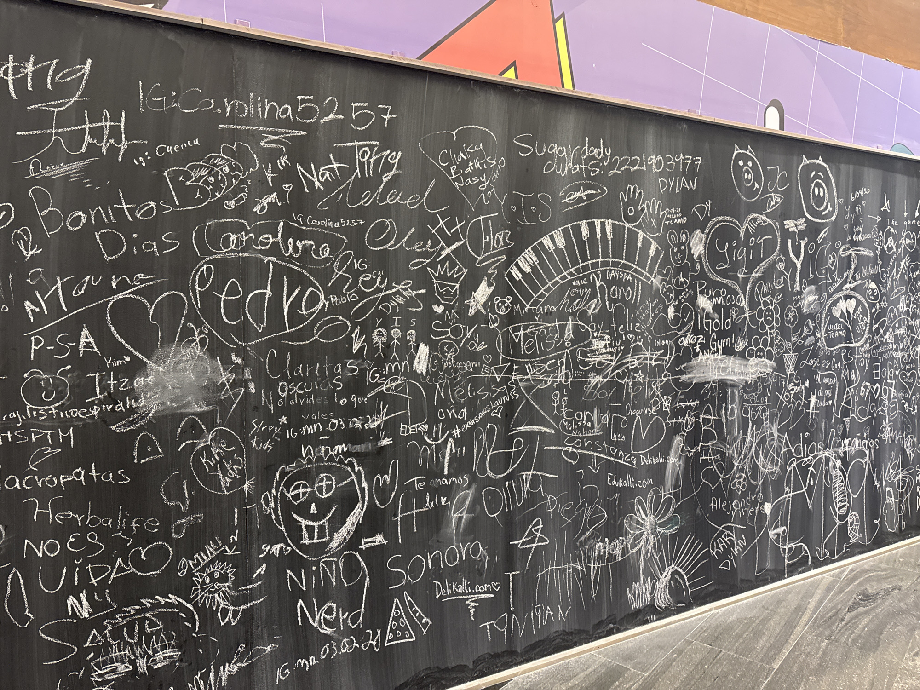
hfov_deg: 71.6
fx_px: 638
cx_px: 460
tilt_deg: -3.8
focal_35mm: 24
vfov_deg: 56.8
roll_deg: +0.6
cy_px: 345
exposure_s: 1/60
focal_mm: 6.76
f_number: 1.78
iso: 640
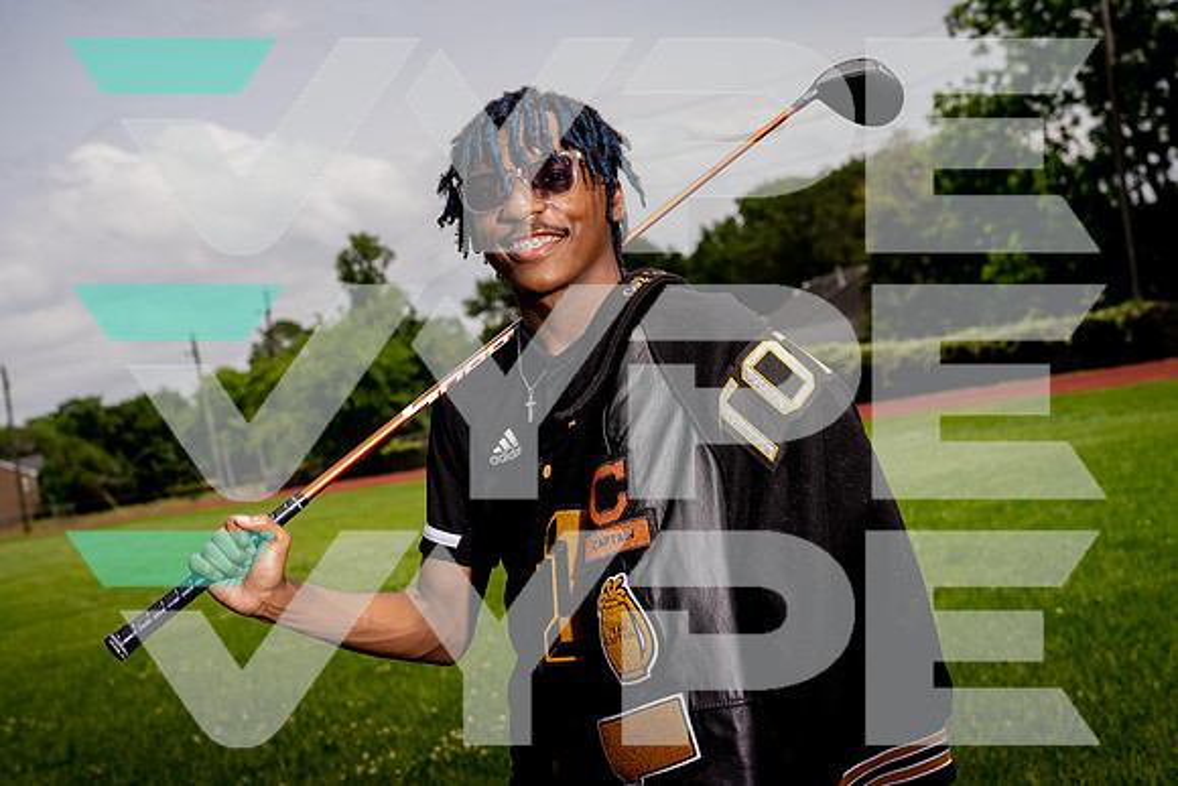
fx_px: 2127
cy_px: 393
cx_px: 589
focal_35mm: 65
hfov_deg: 31.0
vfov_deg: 20.9
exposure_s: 1/250
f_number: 7.1
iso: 100
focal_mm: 65
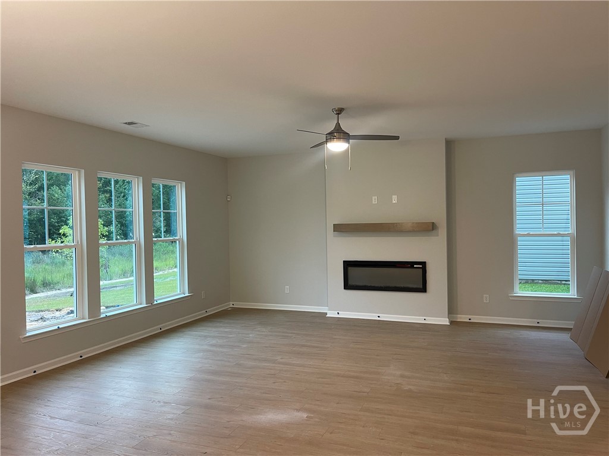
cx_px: 304
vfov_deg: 54.9
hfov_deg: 69.4
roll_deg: +0.7
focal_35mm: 25
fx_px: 440
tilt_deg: -2.3
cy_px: 228
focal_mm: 5.1
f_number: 1.6
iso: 100
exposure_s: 1/60
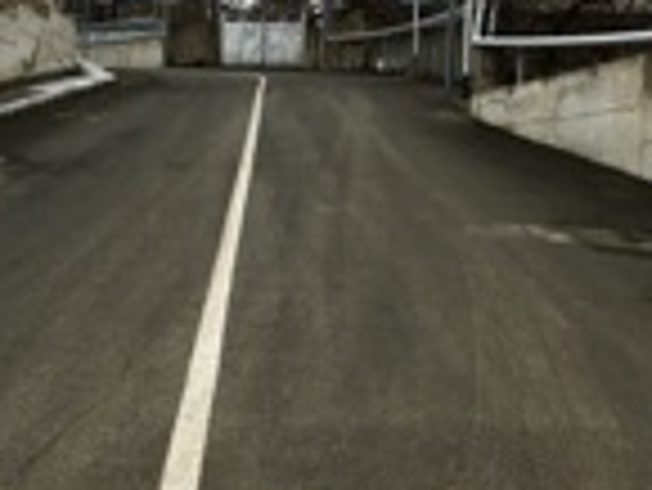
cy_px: 216
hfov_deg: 24.4
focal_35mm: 80
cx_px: 382
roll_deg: -0.2
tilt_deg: +2.7
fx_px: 1508
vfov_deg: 18.5
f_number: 2.2
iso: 25
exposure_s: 1/2079
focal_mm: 4.15
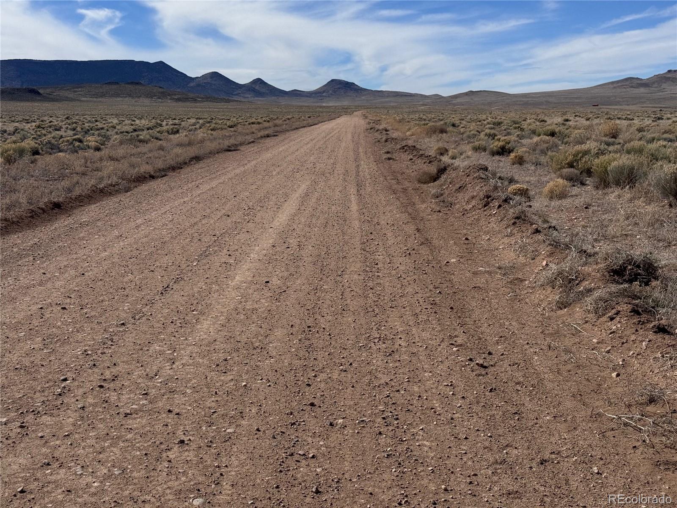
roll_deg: +0.3
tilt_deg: -9.0
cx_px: 338
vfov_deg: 30.3
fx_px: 939
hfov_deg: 39.7
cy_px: 254
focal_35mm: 48
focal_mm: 6.76
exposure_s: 1/9009
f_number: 1.78
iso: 64
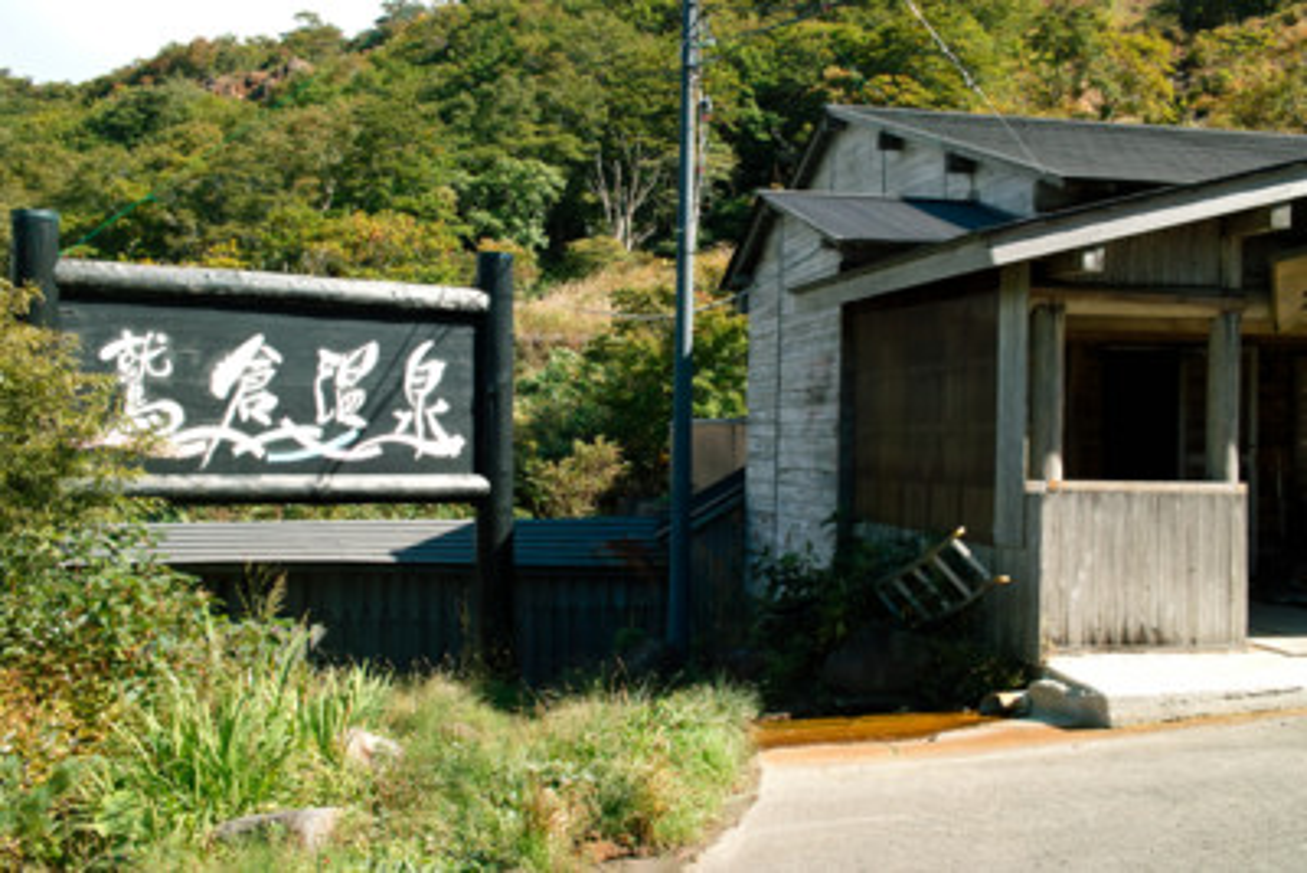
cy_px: 436
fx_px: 1489
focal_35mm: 41
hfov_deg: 47.4
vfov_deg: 32.7
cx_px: 654
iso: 100
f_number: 8
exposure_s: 1/60
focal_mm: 24.2
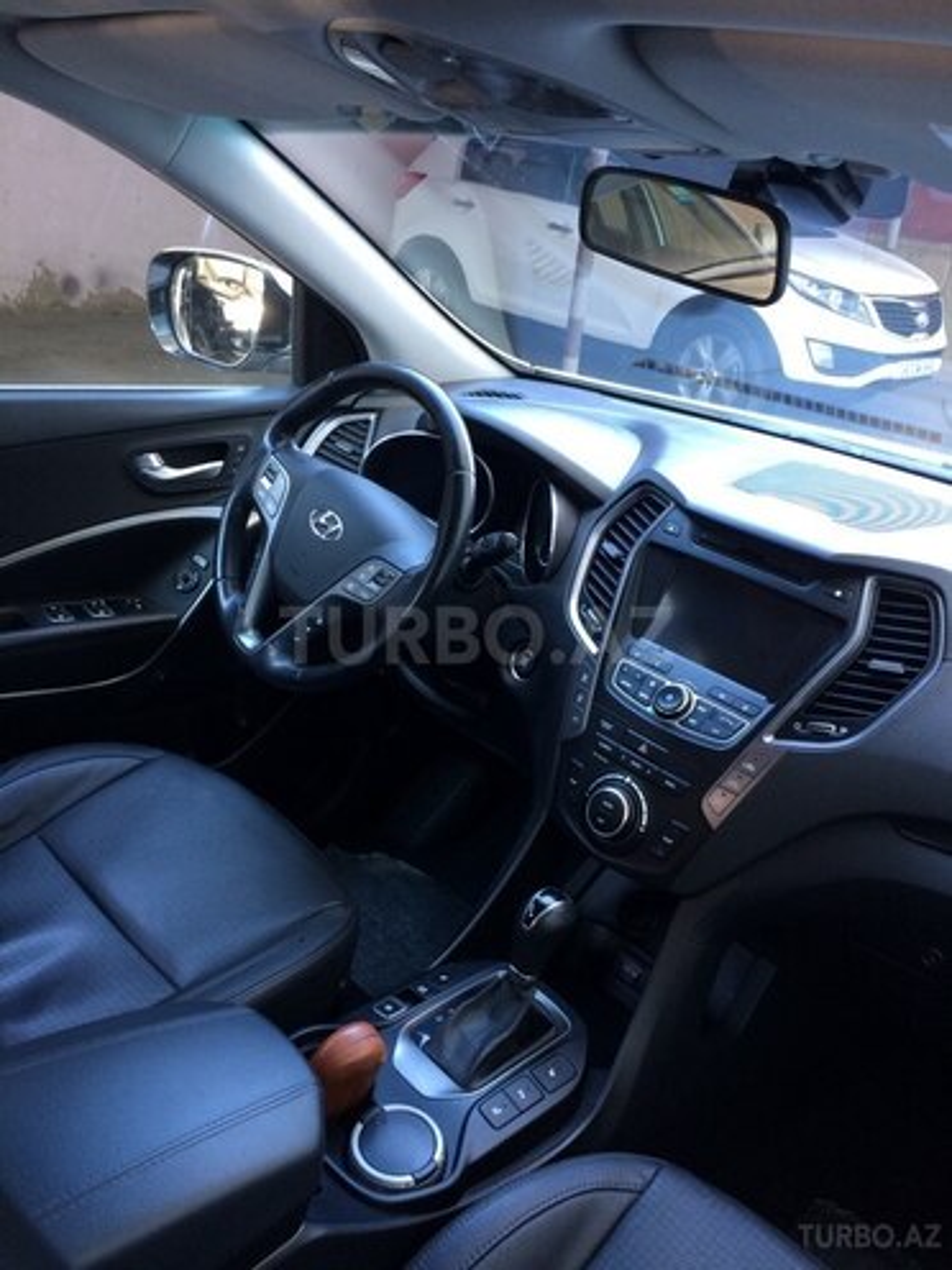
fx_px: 1063
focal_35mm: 29
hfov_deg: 48.2
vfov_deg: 61.7
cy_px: 635
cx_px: 476
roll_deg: -6.4
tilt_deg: -26.3
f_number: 2.2
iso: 100
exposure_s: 1/33
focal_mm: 4.15
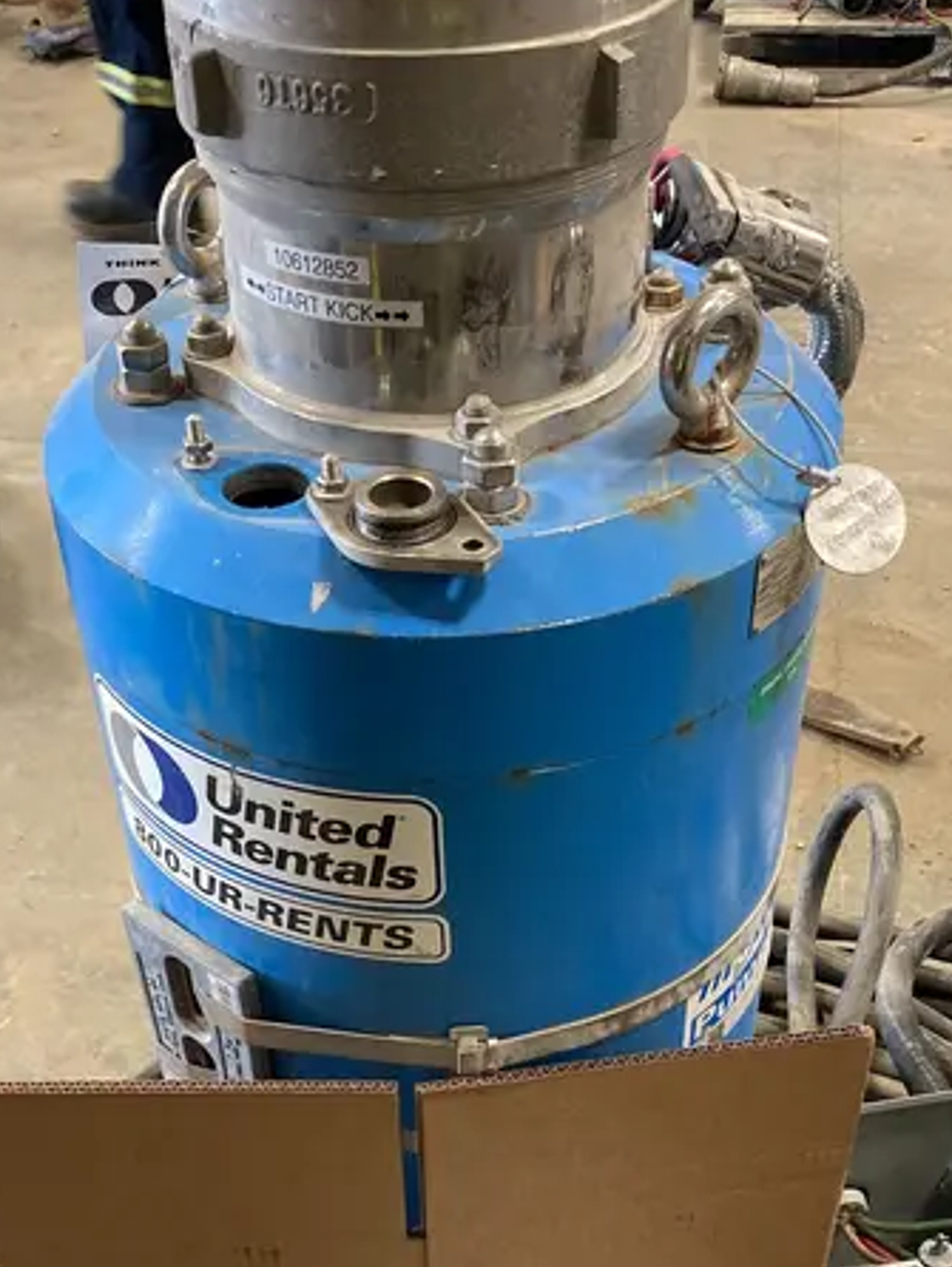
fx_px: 1685
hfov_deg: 31.5
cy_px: 817
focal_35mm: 46
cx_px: 421
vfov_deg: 40.8
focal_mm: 3.99
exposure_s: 1/60
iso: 160
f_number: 1.8
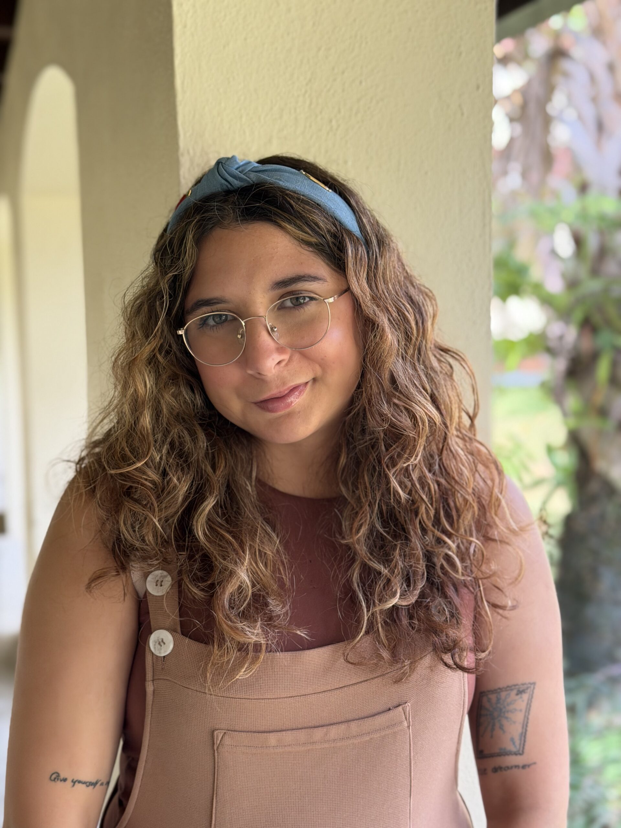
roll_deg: +0.5
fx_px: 1148
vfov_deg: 39.7
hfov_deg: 30.3
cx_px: 310
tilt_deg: -6.0
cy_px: 414
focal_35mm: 48
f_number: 1.78
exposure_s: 1/233
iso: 160
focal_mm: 6.76
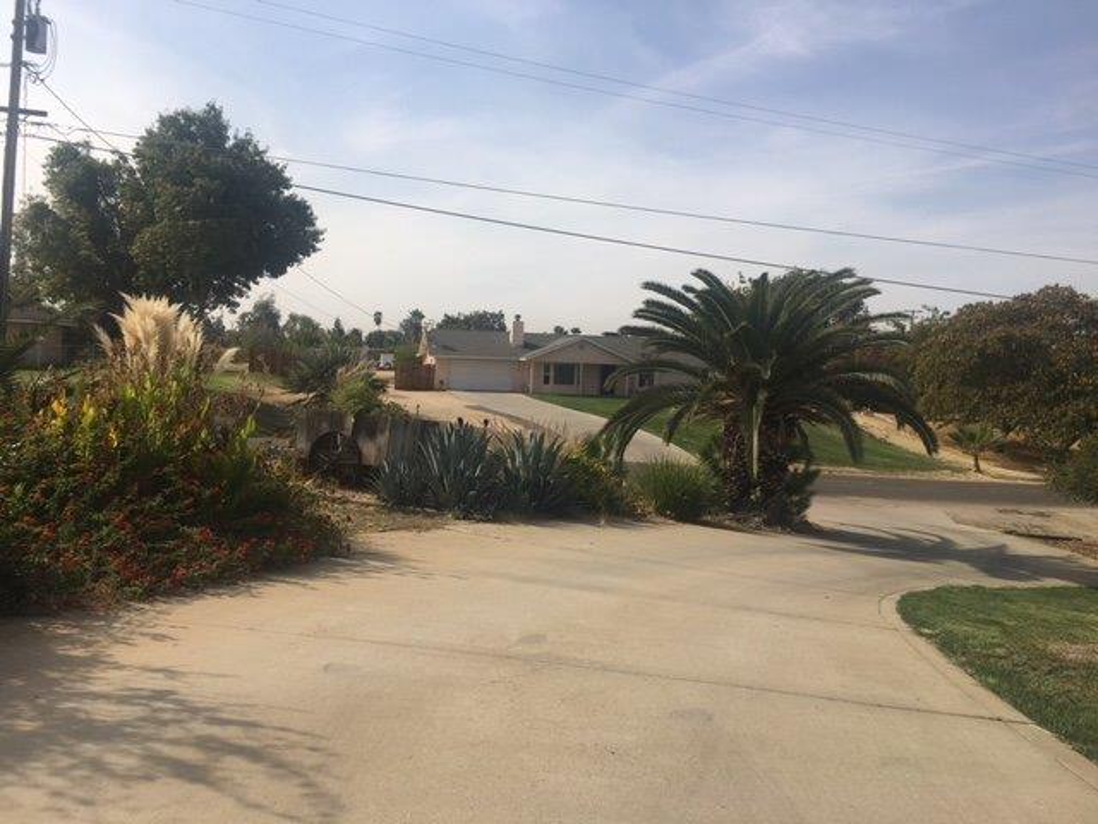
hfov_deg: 61.7
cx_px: 549
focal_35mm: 29
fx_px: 920
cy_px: 412
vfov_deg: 48.2
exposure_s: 1/1876
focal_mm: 4.15
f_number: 2.2
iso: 25
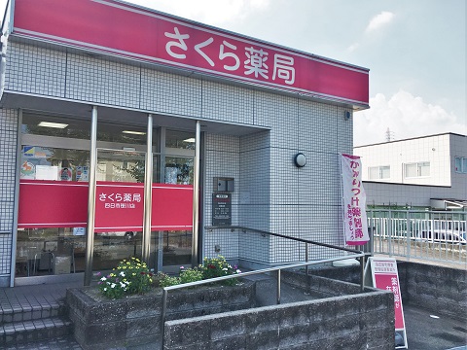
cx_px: 234
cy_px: 175
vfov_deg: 48.2
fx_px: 391
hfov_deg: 61.7
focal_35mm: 29
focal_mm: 4.15
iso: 25
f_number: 2.2
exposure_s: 1/1012
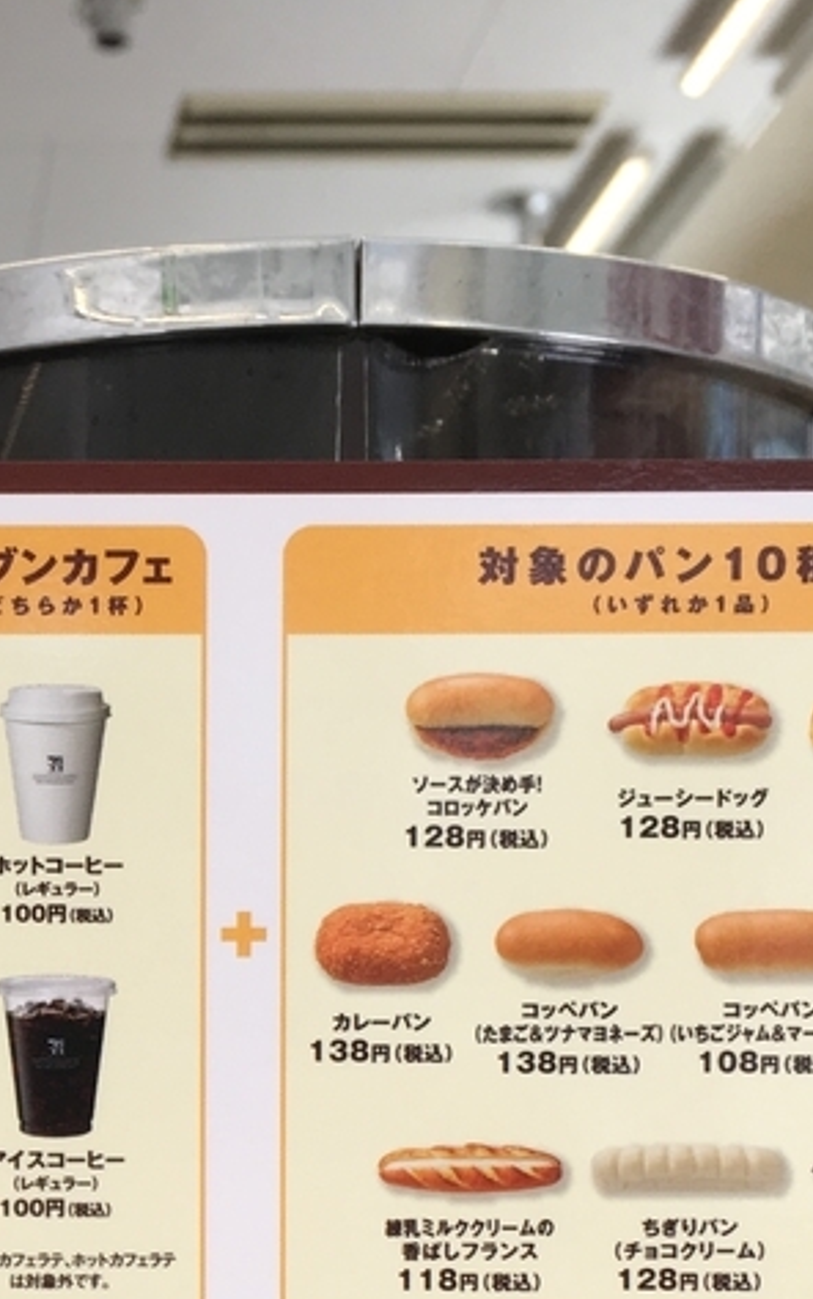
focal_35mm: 78
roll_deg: -0.2
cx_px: -104
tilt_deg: +1.1
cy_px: 1219
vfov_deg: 25.5
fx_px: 2763
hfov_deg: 16.2
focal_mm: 4.15
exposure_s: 1/120
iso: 32
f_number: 2.2
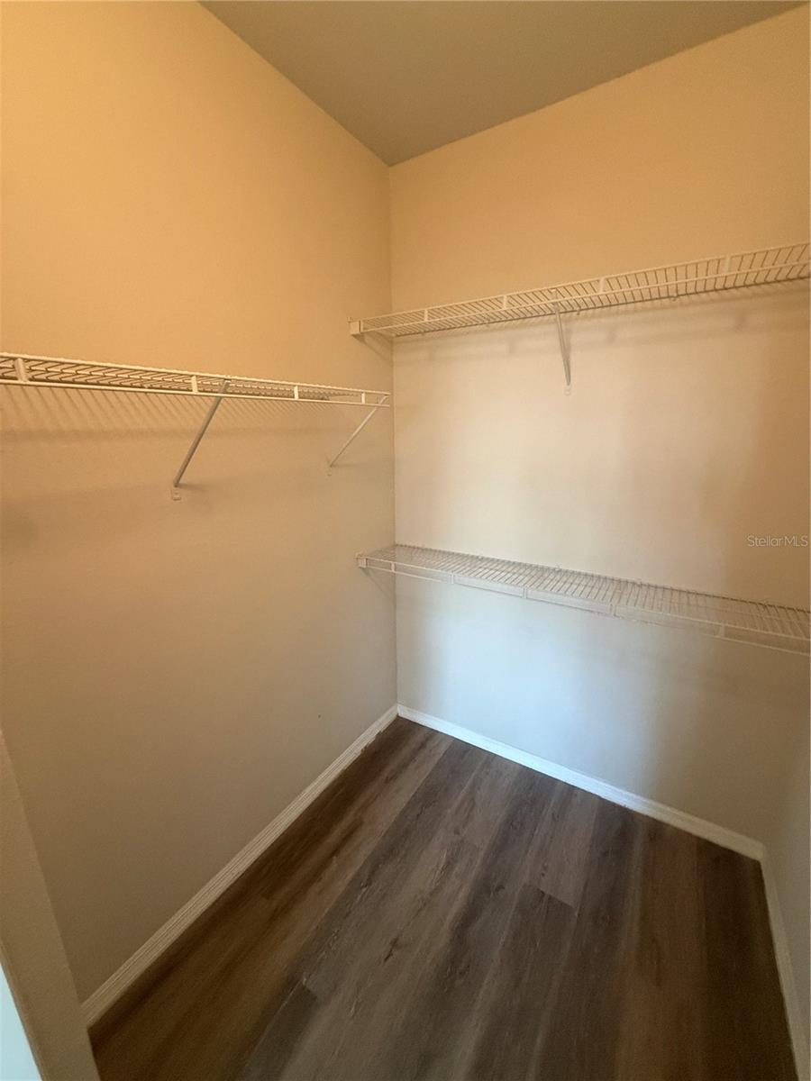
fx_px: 437
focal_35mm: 14
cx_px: 406
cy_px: 540
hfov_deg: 85.7
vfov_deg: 102.1
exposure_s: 1/60
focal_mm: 2.22
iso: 500
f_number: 2.2
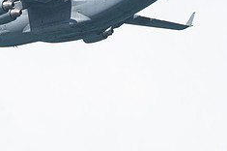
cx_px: -41
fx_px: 6687
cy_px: 36
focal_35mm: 1062
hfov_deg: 1.9
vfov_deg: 1.3
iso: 640
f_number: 10
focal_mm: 244
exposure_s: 1/1250
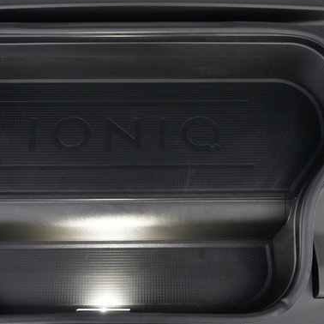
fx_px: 381
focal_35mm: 36
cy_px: 170
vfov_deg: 46.0
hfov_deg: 46.0
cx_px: 151
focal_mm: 25
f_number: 2.8
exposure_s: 1/125
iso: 12800
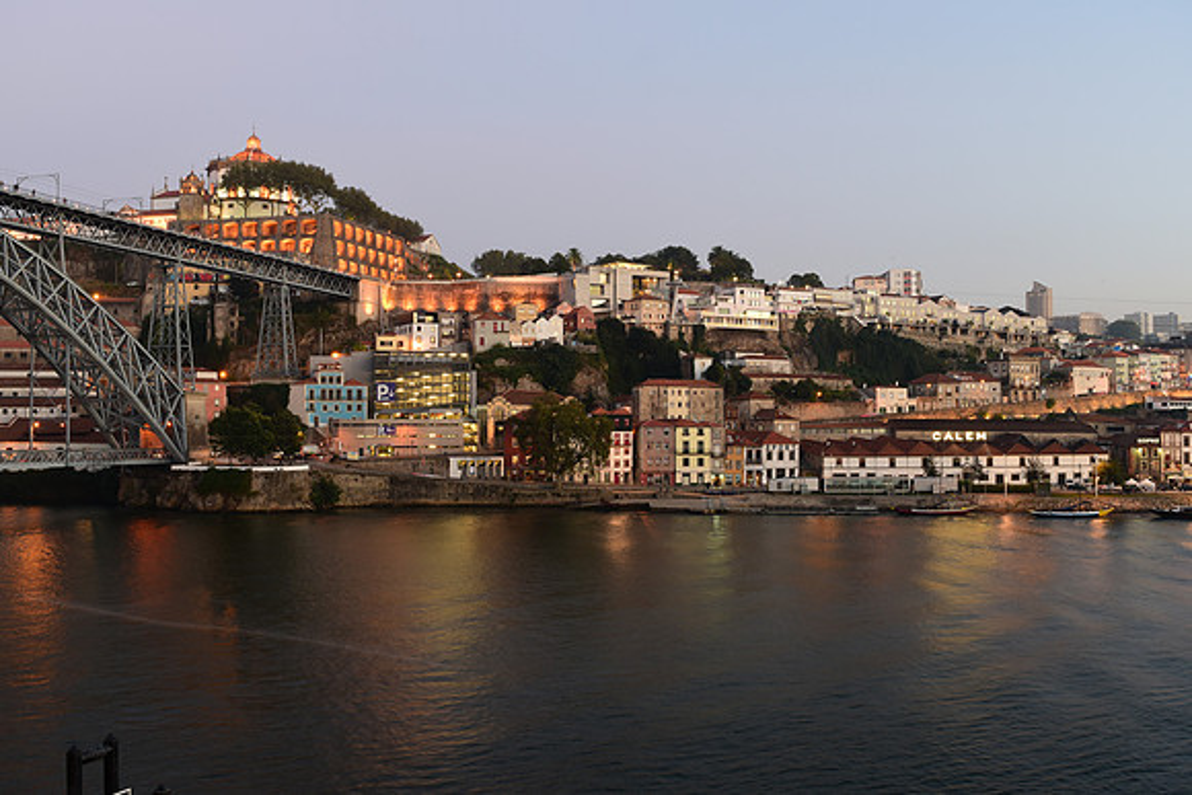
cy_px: 398
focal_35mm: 36
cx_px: 596
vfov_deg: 36.9
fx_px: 1192
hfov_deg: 53.1
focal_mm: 24
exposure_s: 1/2.5
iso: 200
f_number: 8
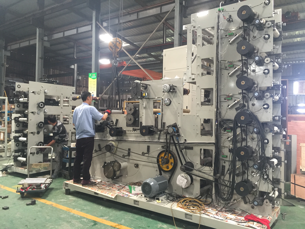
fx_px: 256
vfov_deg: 48.2
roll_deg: -2.7
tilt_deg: +1.4
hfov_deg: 61.7
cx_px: 152
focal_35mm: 29
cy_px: 114
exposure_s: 1/30
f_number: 2.2
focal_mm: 4.15
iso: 125
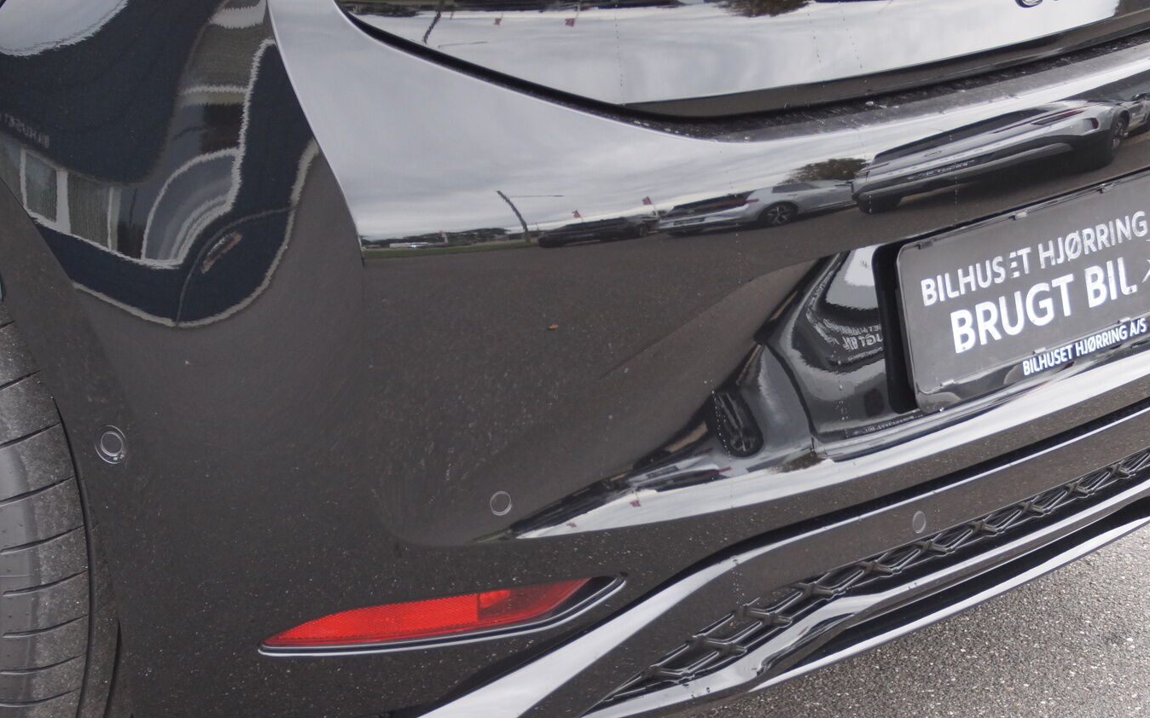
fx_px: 3752
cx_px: 818
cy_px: 536
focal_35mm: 120
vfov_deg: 10.9
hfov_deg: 17.4
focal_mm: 55
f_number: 5
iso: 500
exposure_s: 1/100
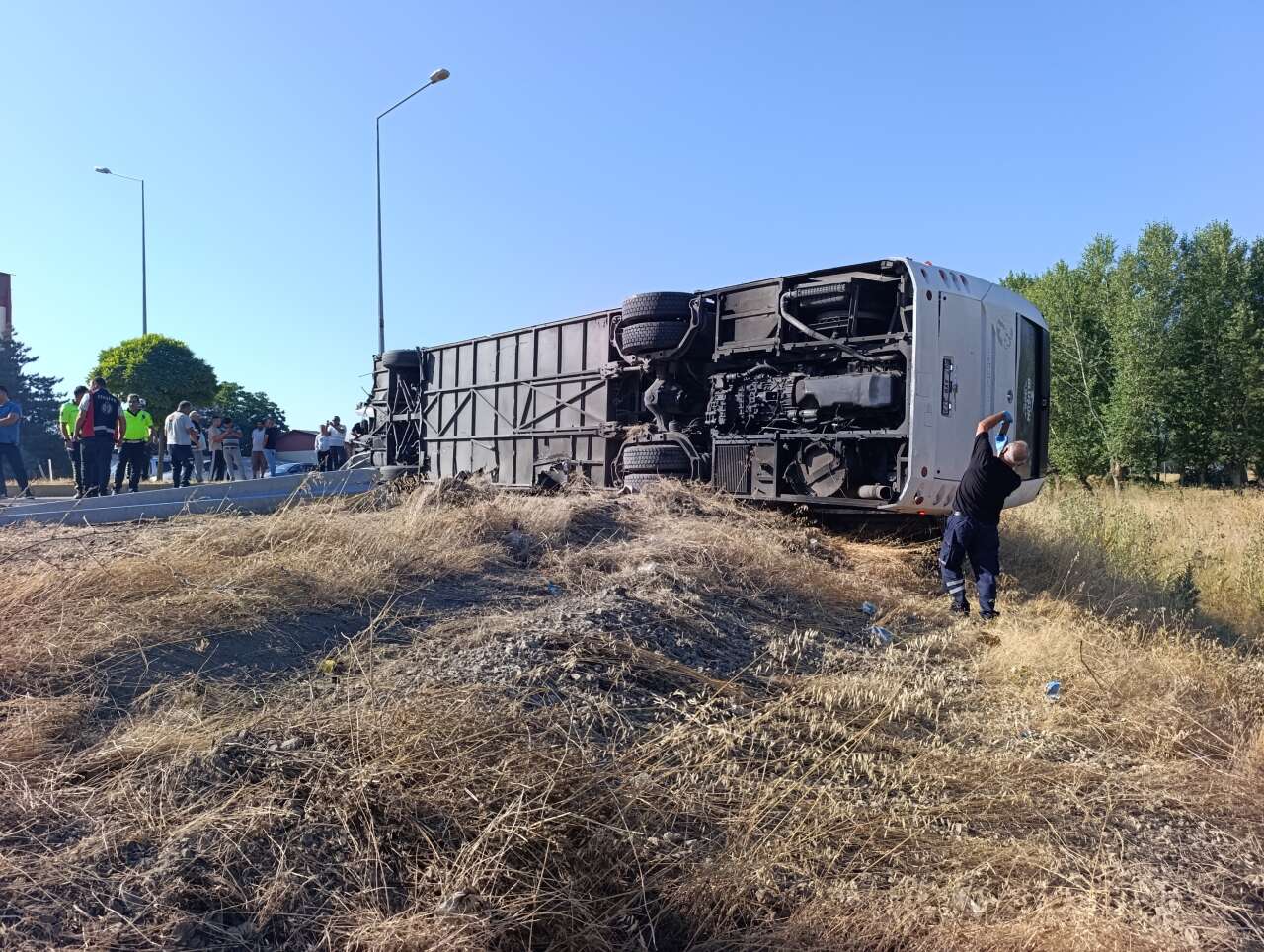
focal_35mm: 23
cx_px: 632
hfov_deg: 73.8
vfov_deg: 59.0
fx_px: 841
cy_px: 476
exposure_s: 1/483
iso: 50
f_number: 1.6
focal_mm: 6.14
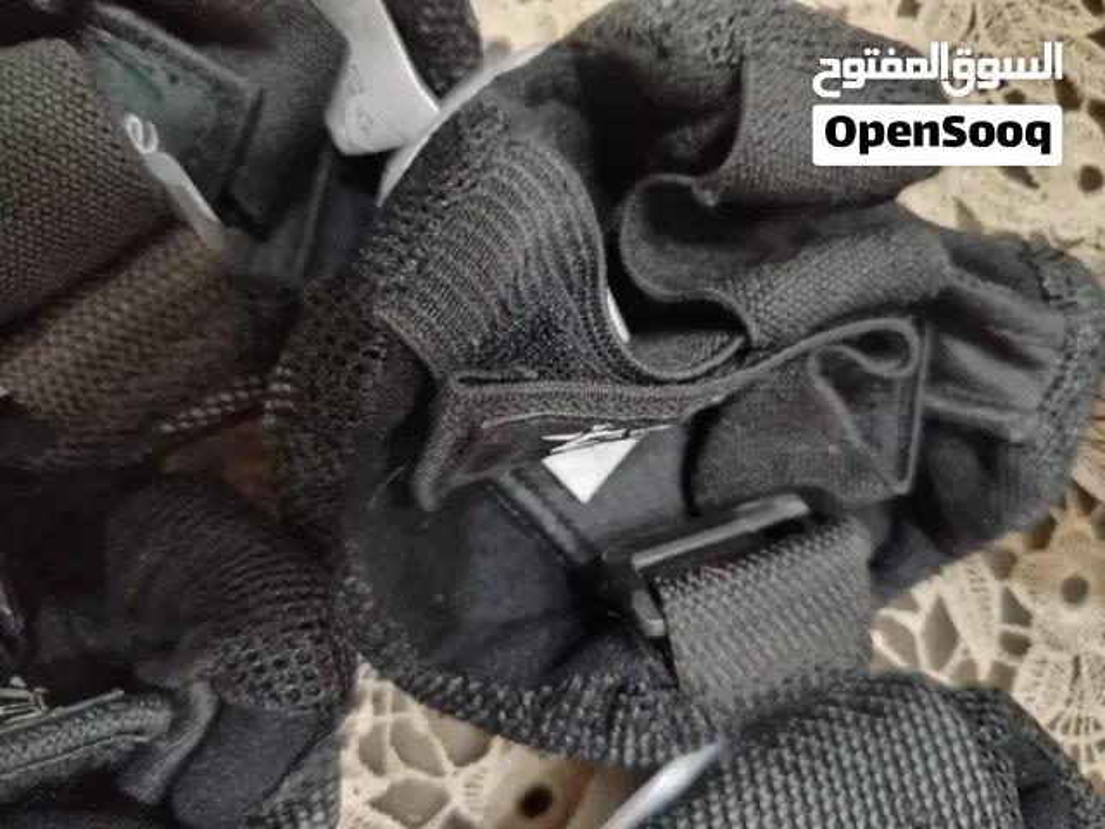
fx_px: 766
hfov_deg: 71.6
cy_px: 414
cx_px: 552
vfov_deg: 56.8
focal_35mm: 24
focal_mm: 5.25
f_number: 1.75
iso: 2050
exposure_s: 1/40
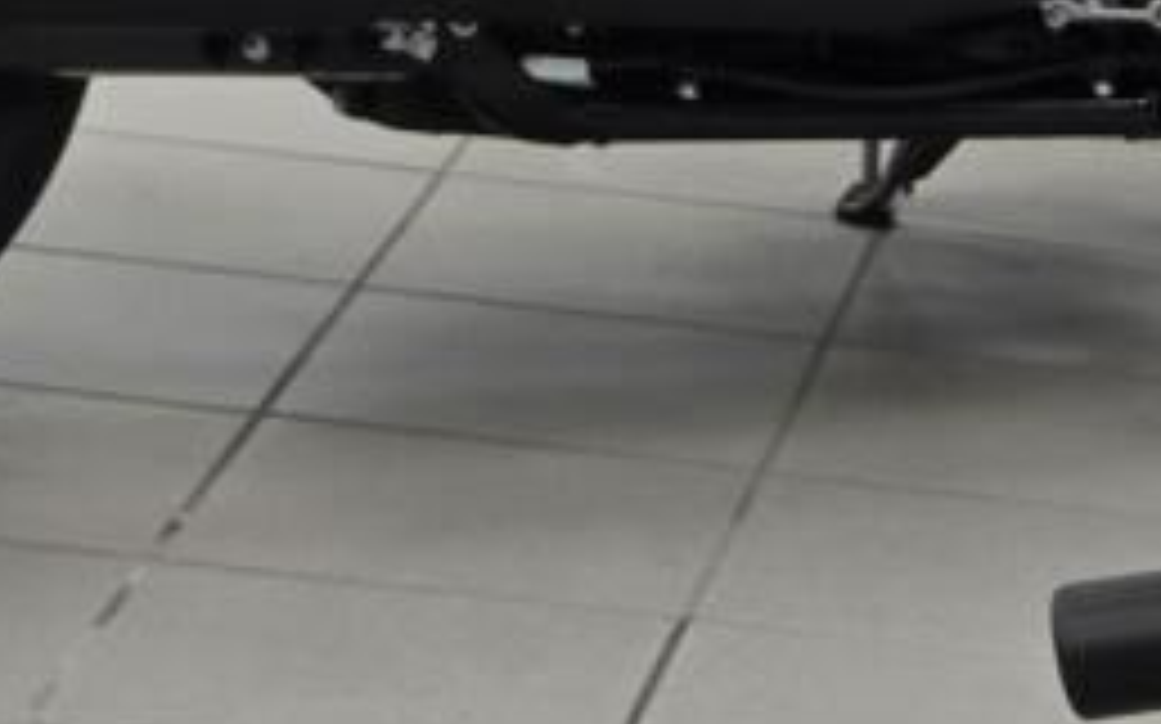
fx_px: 5978
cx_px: 2097
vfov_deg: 6.0
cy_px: 2788
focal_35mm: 189
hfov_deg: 10.4
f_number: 1.7
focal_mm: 6.25
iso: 125
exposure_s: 1/120
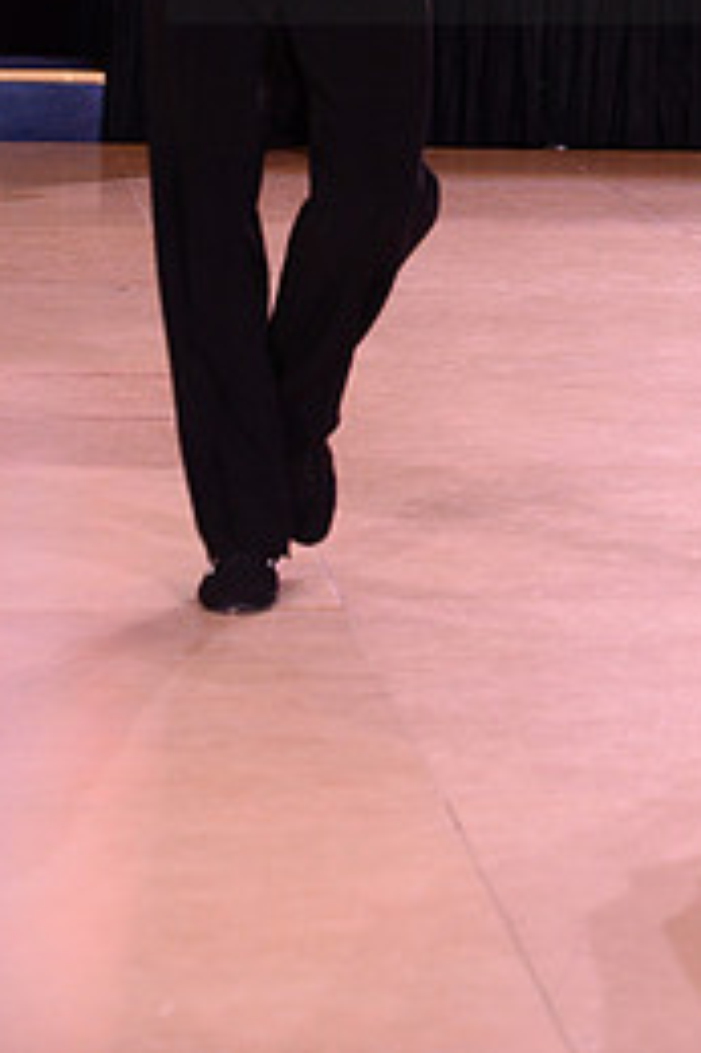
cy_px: -109
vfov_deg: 11.6
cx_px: 727
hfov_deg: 7.8
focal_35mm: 174
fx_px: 5089
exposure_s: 1/250
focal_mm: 78
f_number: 6.3
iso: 2500
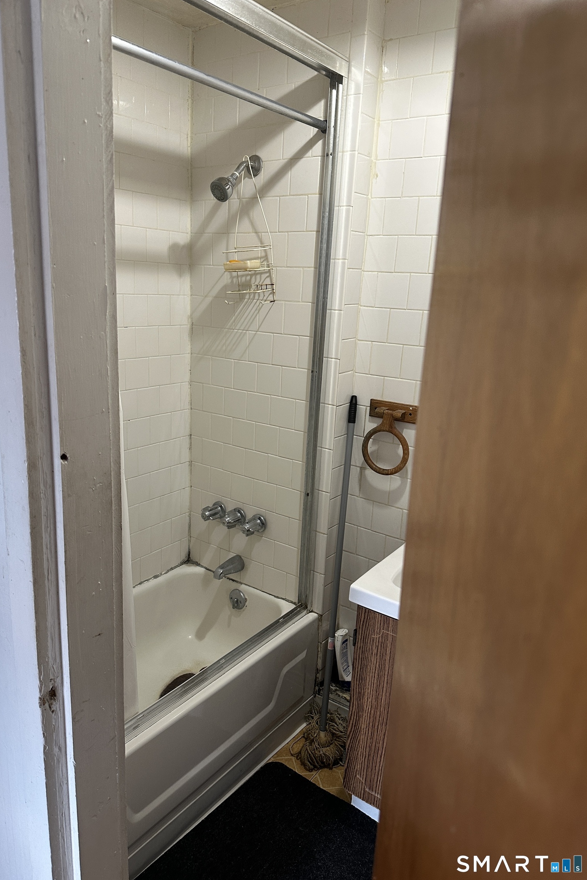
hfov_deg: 51.2
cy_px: 440
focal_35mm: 25
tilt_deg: -12.5
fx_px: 611
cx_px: 259
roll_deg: -1.4
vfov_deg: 71.5
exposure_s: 1/60
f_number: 1.78
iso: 200
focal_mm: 6.86
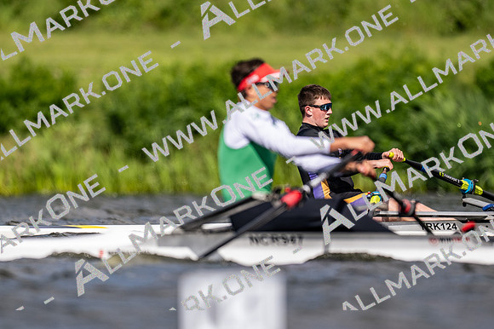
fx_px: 12342
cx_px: 247
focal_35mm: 900
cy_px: 164
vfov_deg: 1.5
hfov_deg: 2.3
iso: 160
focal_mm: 600
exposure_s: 1/2500
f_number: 4
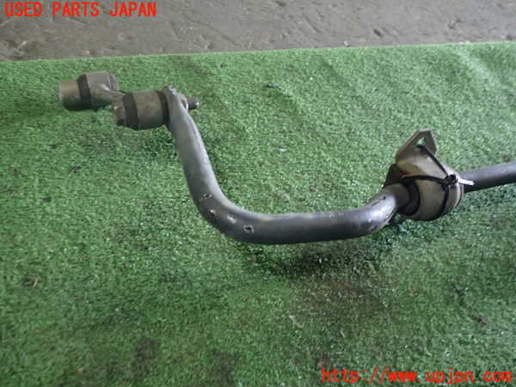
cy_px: 194
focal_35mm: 30
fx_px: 447
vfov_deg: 46.8
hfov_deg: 60.0
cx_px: 258
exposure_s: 1/30
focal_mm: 5.4
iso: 250
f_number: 2.3
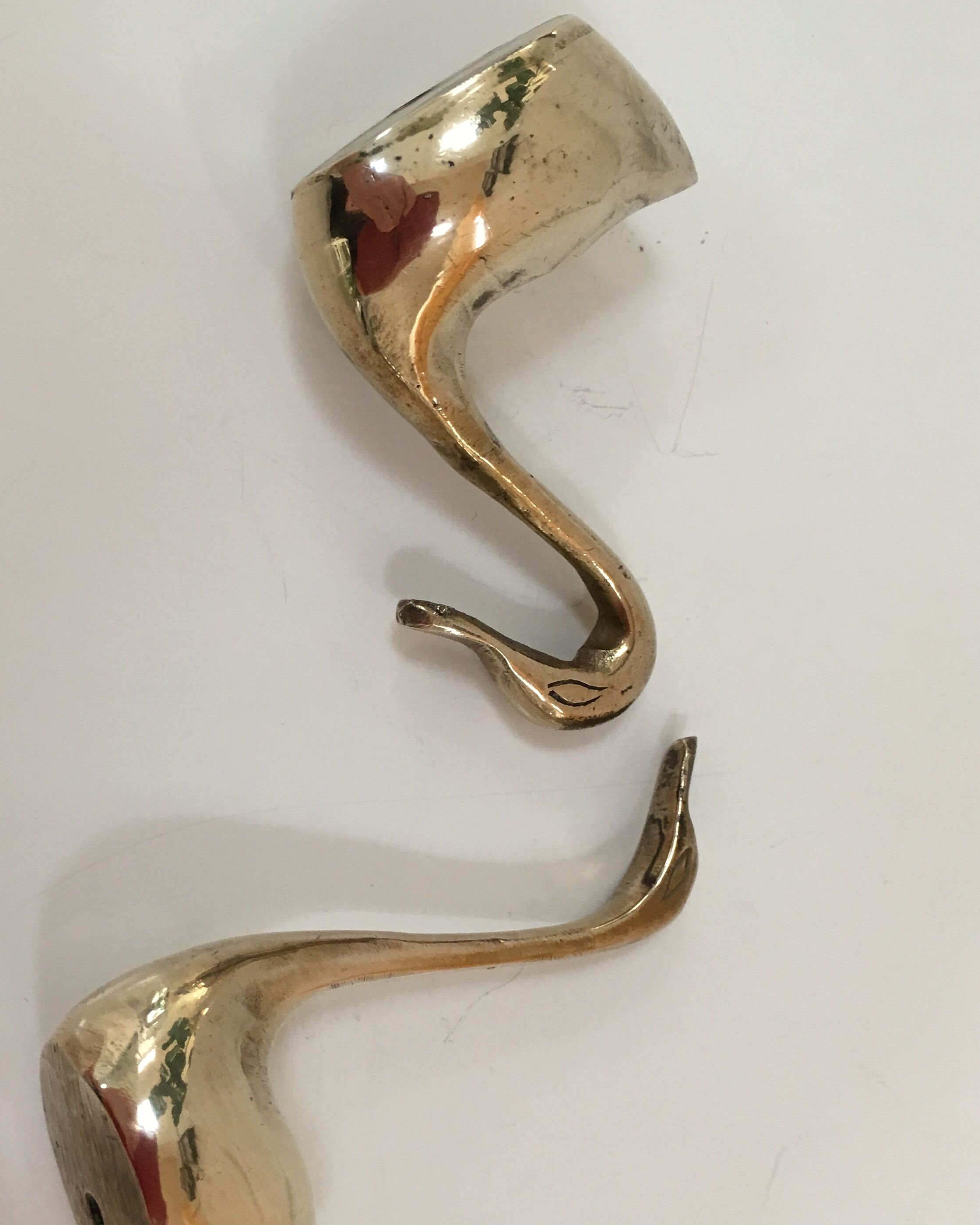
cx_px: 386
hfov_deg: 36.3
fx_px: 1487
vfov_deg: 44.7
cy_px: 686
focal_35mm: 41
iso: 50
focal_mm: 4.15
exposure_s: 1/33
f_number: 2.2
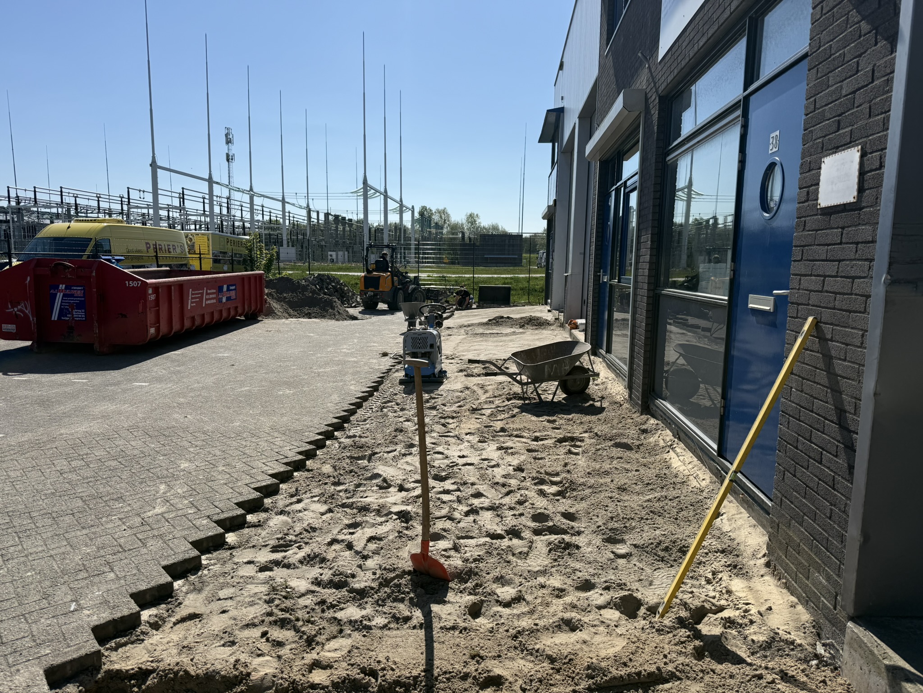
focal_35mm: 24
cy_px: 346
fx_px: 640
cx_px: 462
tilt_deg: -7.1
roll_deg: -1.1
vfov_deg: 56.8
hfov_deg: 71.6
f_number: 1.78
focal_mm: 6.76
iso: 80
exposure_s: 1/8130
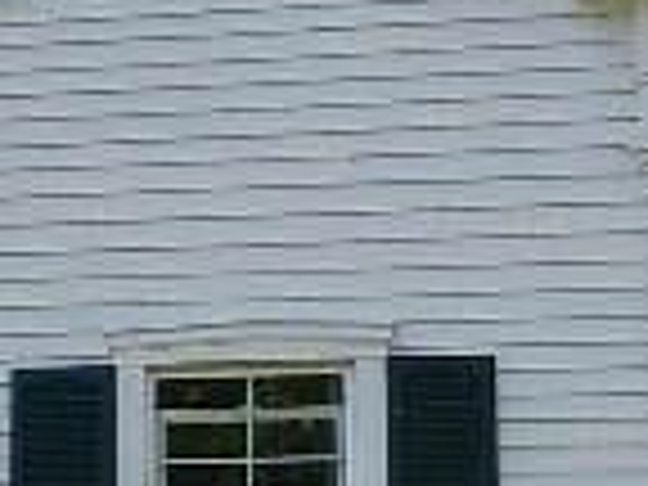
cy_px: 526
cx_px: -1012
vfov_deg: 6.5
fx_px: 4249
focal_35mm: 227
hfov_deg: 7.9
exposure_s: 1/250
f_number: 3.7
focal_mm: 5.6
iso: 160
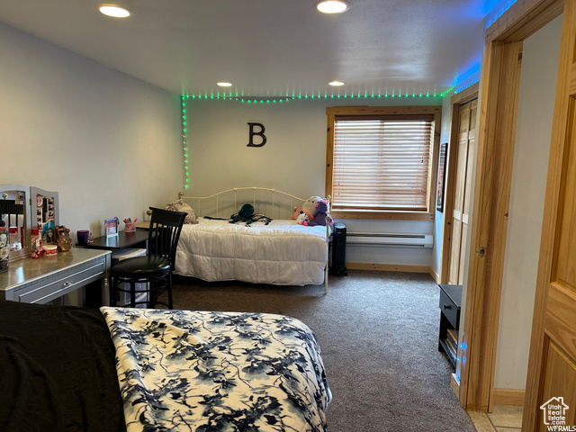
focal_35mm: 24
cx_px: 288
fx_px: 399
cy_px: 216
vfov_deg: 56.8
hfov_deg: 71.6
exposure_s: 1/60
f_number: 1.78
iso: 160
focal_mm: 6.86
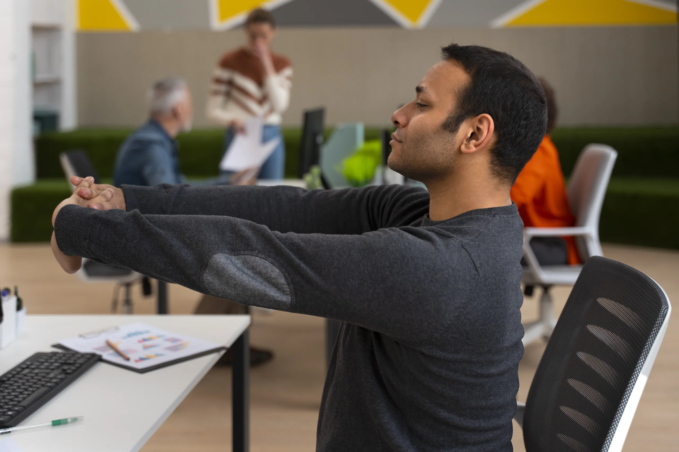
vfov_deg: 26.5
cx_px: 340
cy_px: 226
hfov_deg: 38.9
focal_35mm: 51
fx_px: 962
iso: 500
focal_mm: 51
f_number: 2.8
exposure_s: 1/160
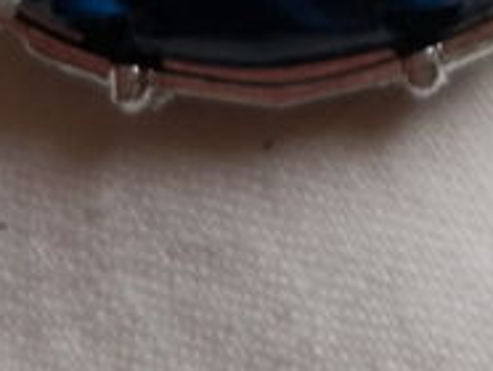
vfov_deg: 9.8
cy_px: -578
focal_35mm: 129
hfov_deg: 13.5
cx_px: 930
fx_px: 1840
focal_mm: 4.2
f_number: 3
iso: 100
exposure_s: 1/30
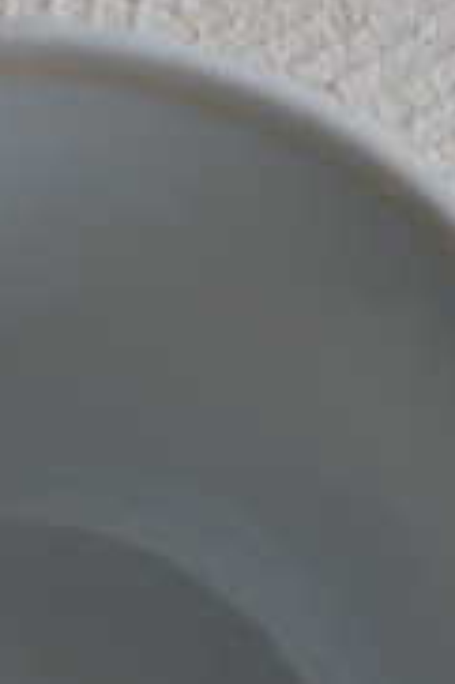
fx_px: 2811
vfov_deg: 13.7
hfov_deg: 9.1
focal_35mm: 148
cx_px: -102
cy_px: 695
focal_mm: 28
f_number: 5.6
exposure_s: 1/125
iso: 110
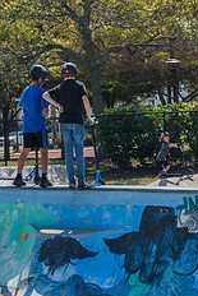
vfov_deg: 12.8
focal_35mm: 160
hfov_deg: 8.6
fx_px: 1318
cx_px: 78
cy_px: 122
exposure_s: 1/400
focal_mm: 55
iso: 200
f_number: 10
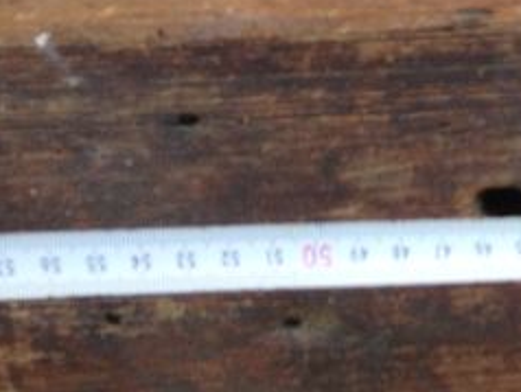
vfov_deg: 9.9
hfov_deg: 12.4
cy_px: 480
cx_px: 915
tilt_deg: -61.7
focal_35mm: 147
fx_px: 2215
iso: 50
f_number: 2.4
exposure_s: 1/60
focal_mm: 4.28
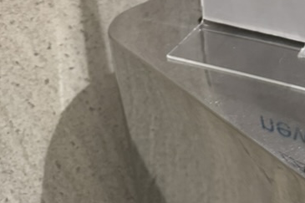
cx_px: 318
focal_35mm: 70
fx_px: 593
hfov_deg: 27.0
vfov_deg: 17.2
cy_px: -116
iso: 400
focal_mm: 6.76
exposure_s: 1/60
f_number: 1.78
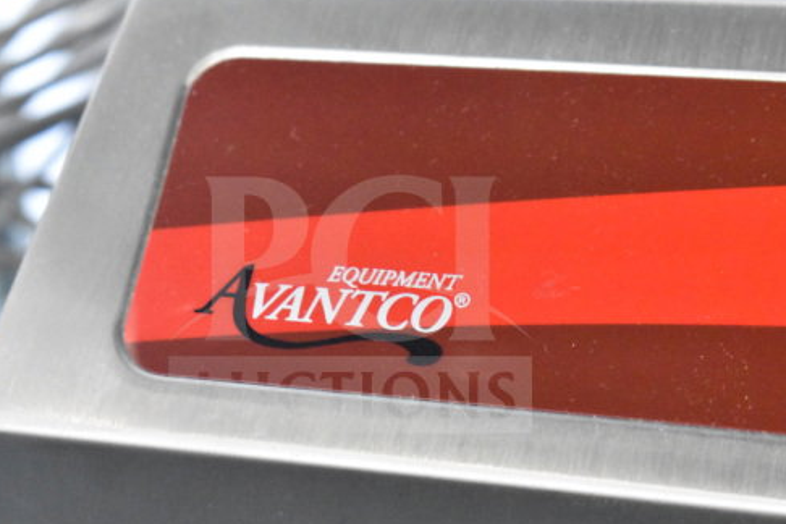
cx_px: 349
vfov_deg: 13.2
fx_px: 2262
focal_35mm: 104
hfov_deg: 19.7
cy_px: 305
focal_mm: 55
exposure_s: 1/100
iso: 14400
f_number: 5.6
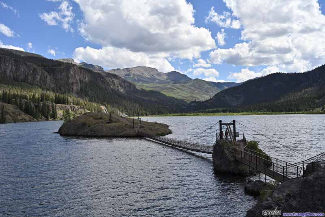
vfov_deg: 34.2
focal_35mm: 39
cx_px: 162
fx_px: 352
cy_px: 108
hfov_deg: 49.6
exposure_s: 1/500
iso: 64
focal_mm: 39
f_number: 5.6
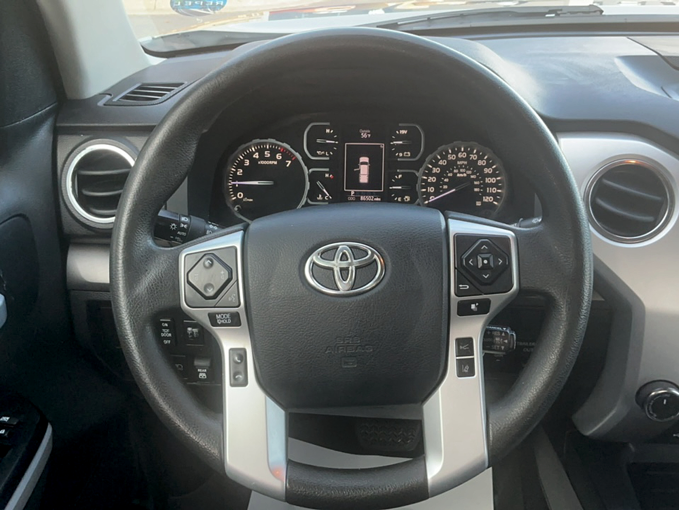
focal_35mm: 30
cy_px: 255
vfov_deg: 46.8
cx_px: 340
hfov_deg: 60.0
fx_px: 588
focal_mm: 3
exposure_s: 1/60
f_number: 1.8
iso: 64
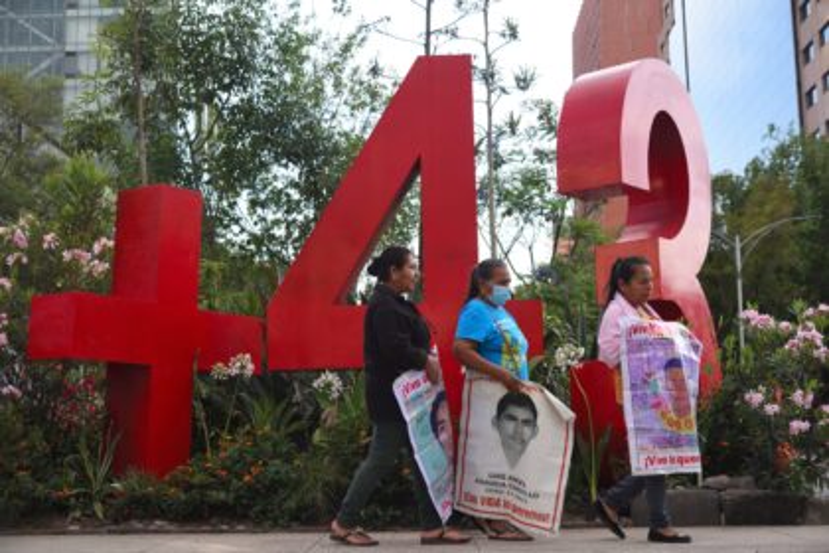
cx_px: 414
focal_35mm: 48
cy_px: 276
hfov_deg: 41.1
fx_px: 1105
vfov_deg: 28.1
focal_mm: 48
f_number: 4
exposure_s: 1/500
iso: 160
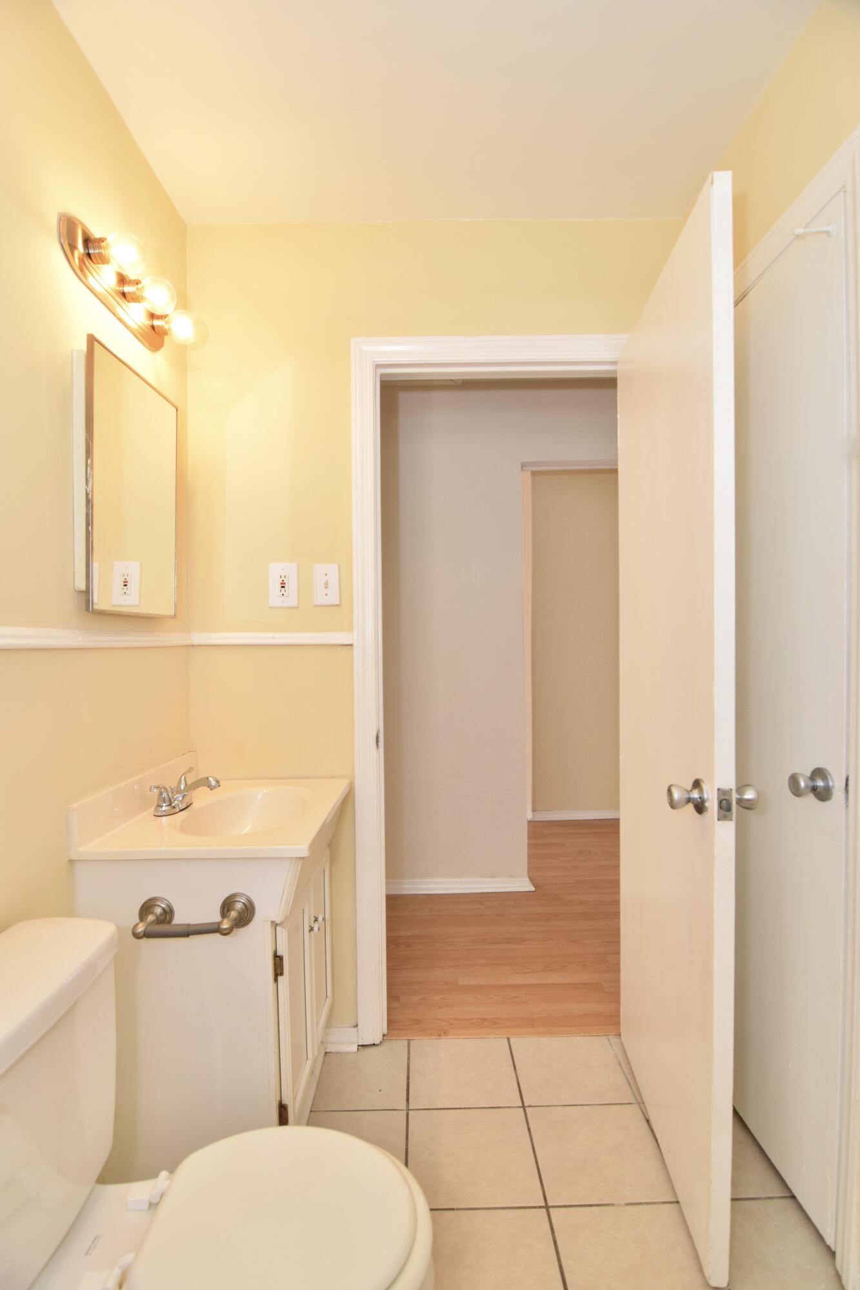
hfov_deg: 72.0
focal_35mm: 16
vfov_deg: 95.0
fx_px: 591
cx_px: 430
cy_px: 645
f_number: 4.5
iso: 800
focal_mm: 11
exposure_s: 1/80
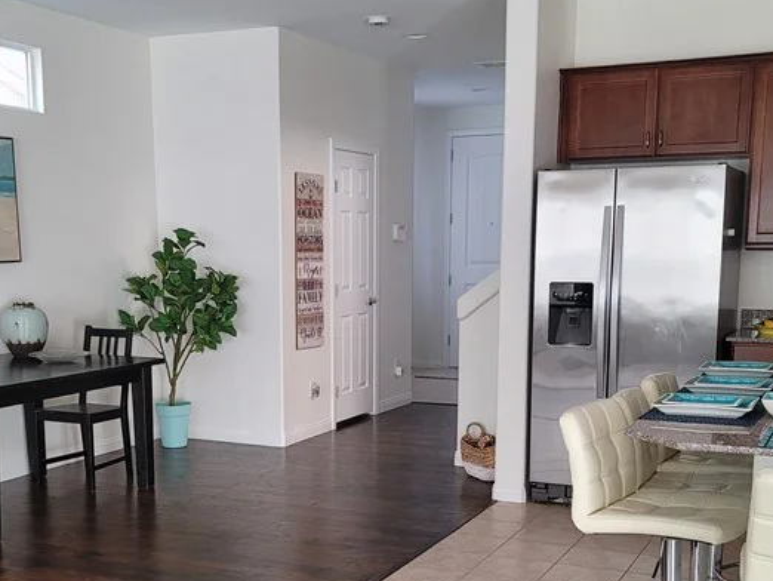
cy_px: 412
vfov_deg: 29.4
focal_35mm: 49
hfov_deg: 38.8
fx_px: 1095
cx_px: 344
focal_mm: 7
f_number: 1.8
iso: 160
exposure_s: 1/120
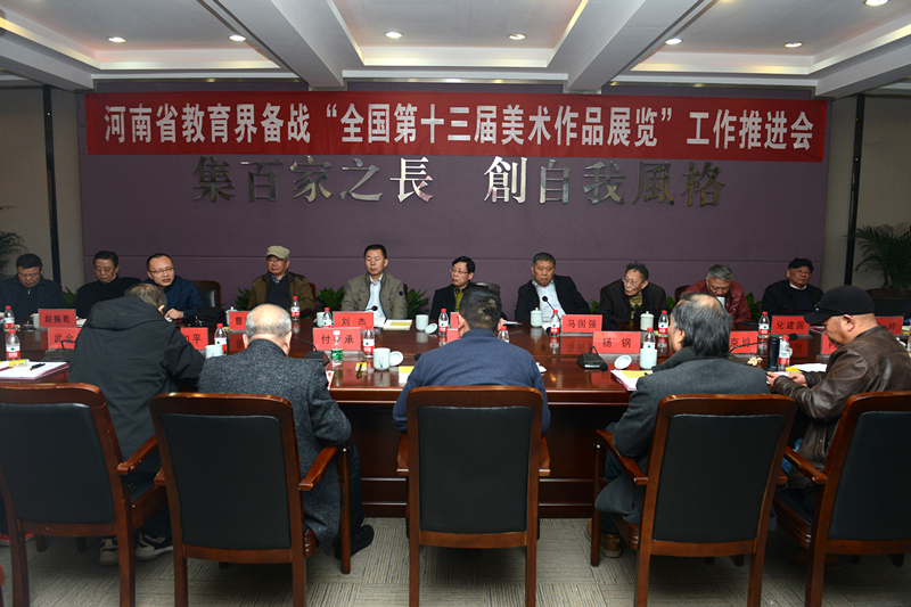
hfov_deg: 73.8
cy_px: 304
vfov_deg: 53.1
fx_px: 607
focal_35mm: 24
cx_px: 456
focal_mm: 24
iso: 640
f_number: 4.5
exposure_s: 1/250
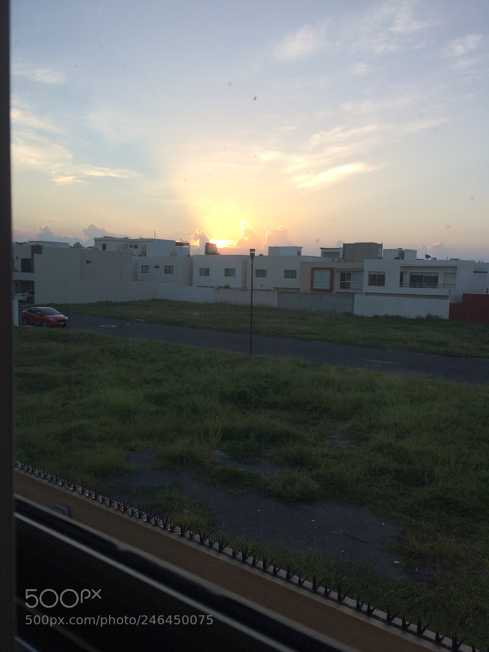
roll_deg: -0.7
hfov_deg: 48.2
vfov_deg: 61.7
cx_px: 244
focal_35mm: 29
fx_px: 546
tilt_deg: -7.5
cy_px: 326
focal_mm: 4.15
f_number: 2.2
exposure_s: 1/419
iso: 32
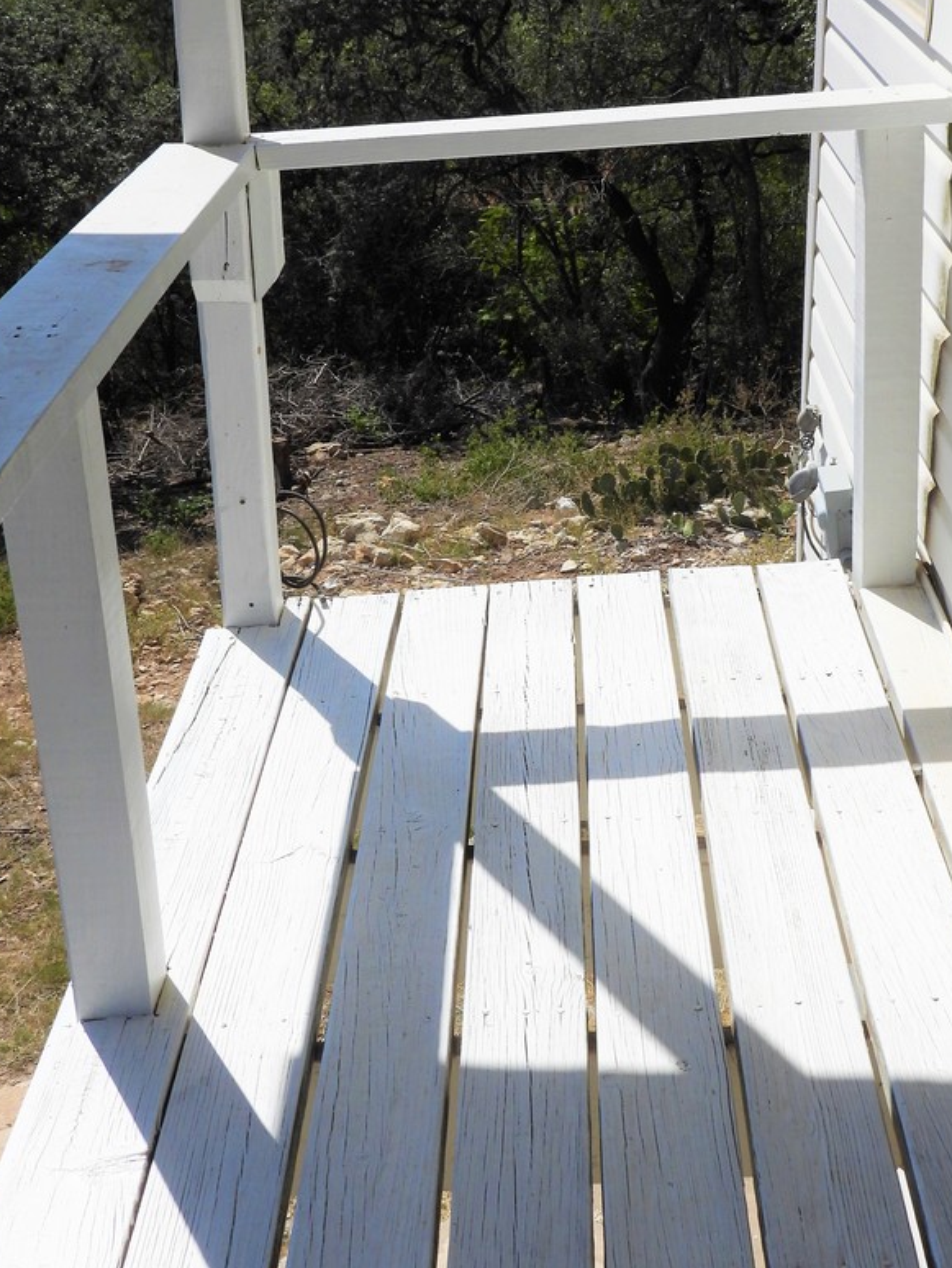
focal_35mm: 53
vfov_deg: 36.1
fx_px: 1942
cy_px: 555
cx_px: 560
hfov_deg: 27.5
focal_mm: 6.8
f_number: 4.5
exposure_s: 1/1600
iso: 100
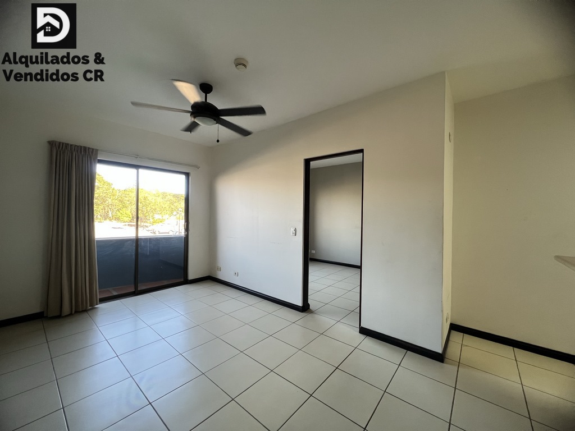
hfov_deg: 106.2
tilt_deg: -0.7
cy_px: 216
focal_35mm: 13
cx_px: 288
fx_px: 216
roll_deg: -0.7
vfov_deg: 89.9
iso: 160
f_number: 1.8
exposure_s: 1/120
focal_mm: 1.57
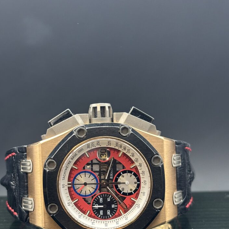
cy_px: 165
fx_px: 501
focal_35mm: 67
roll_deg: +1.1
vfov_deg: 25.5
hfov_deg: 25.7
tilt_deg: -13.6
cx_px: 109
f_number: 1.6
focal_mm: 5.96
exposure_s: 1/50
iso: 125
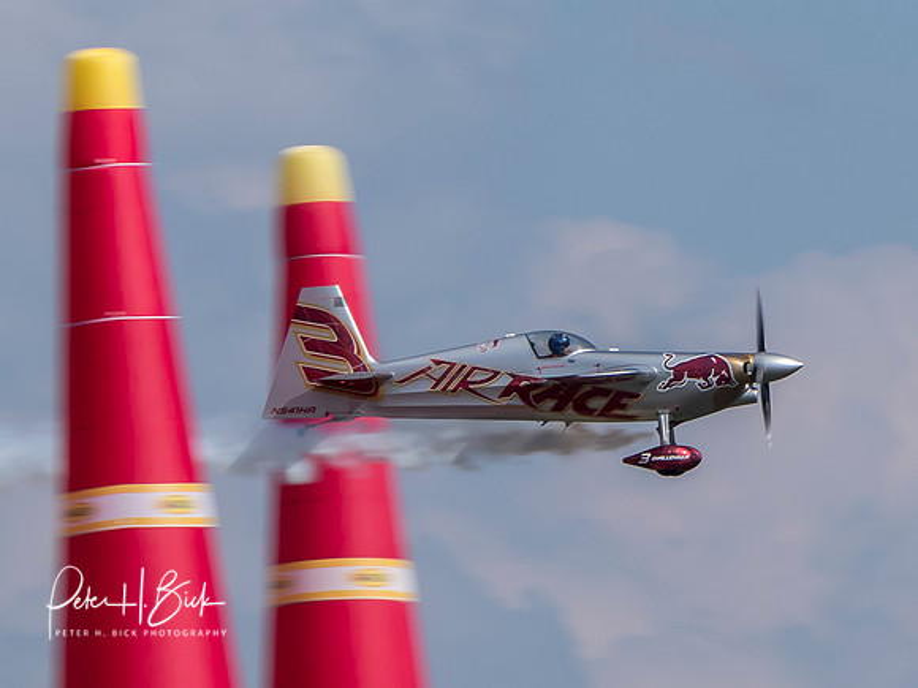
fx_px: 26368
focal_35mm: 994
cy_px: 435
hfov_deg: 2.0
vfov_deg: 1.5
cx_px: 376
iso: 200
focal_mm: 204
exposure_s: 1/320
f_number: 11
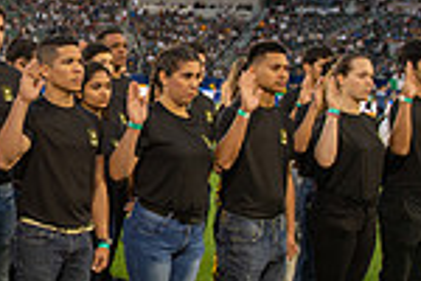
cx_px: 34
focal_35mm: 93
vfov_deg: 14.7
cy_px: 111
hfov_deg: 21.4
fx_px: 1087
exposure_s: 1/500
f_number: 2.8
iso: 400
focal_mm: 24
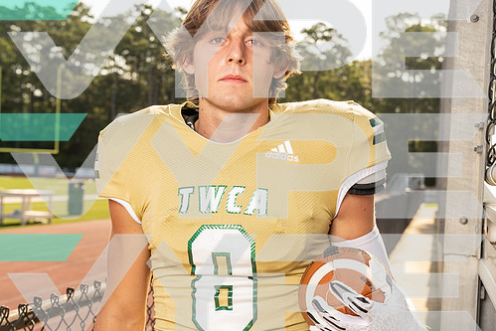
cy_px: 166
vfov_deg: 23.8
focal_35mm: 57
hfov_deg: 35.0
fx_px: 786
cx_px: 237
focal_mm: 49
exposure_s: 1/250
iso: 125
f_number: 5.6
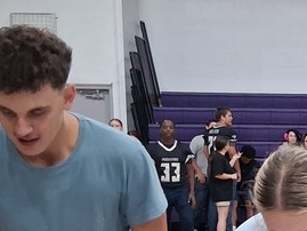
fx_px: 878
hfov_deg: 18.8
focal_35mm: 99
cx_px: 369
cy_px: 280
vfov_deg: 14.5
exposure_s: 1/60
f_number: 1.8
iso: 400
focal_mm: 3.98
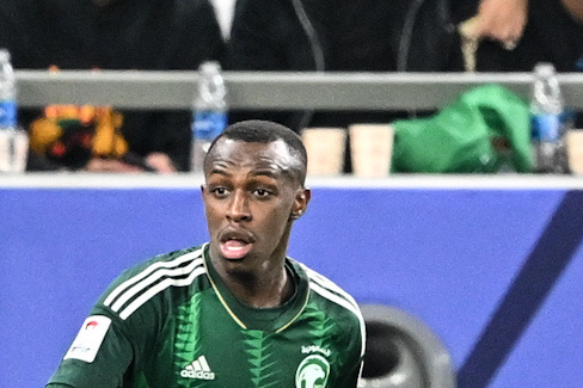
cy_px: 648
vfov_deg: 0.8
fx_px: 27196
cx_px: -42
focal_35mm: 1680
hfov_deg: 1.2
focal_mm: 400
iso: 1600
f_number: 2.8
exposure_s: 1/1000
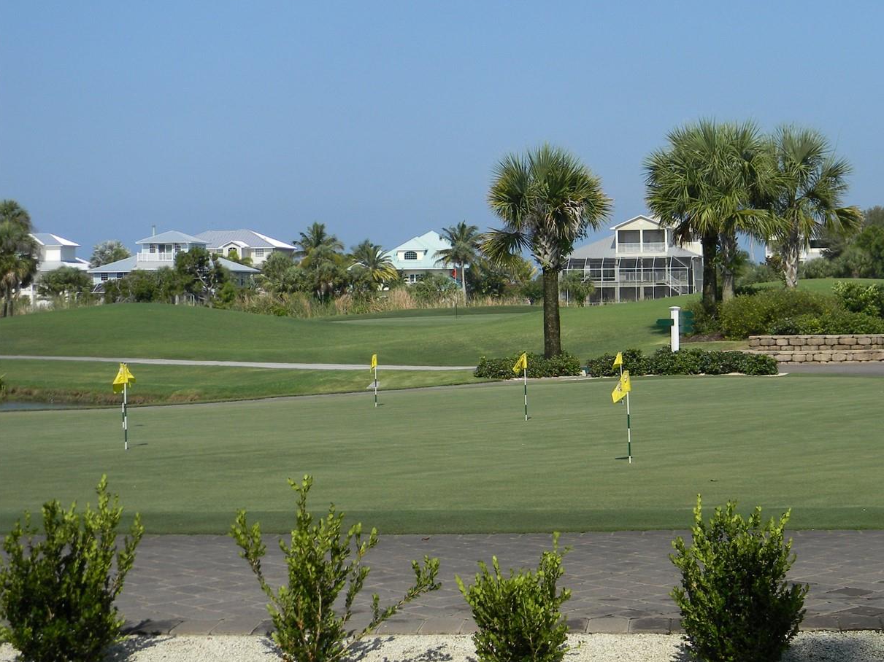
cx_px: 580
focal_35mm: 74
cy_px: 262
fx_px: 1890
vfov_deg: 19.9
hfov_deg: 26.2
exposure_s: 1/838
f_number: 4.1
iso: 80
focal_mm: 10.1
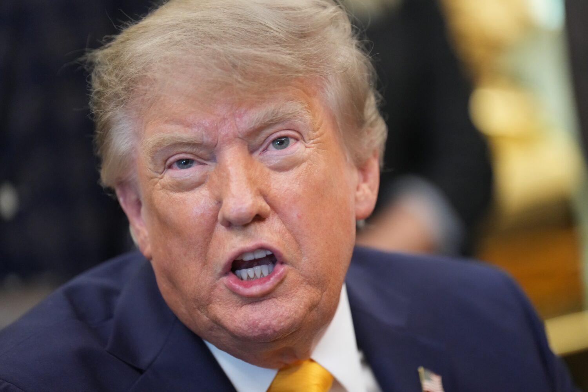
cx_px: 294
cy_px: 196
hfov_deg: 10.3
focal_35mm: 200
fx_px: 3266
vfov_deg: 6.9
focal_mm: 200
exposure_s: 1/200
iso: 4000
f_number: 2.8
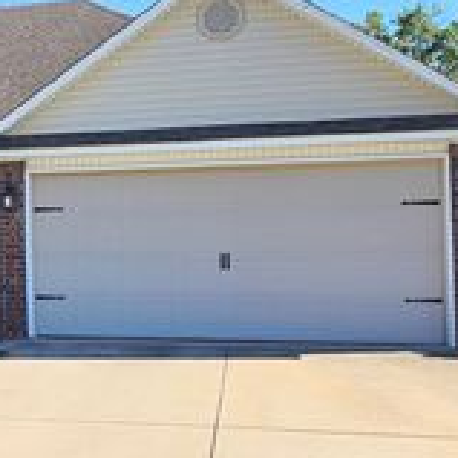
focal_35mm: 64
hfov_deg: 25.2
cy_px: 215
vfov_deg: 26.9
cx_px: -32
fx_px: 958
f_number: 1.7
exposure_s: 1/6574
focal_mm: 6.3
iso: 80
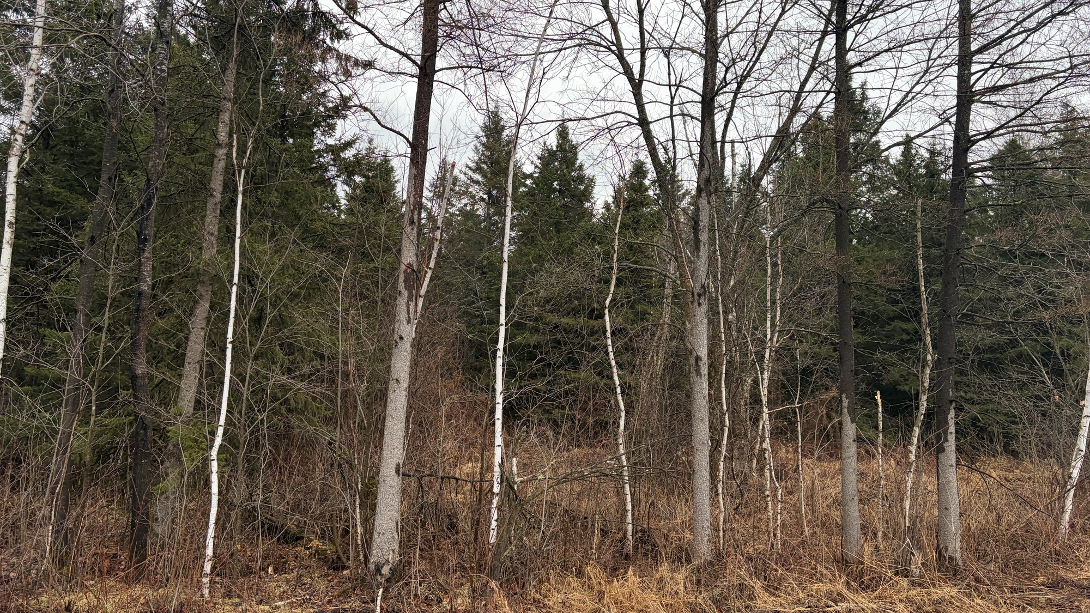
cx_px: 548
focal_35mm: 29
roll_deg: -1.8
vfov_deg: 40.0
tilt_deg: +10.2
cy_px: 247
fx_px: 838
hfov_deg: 66.1
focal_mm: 5.96
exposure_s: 1/647
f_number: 1.6
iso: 50
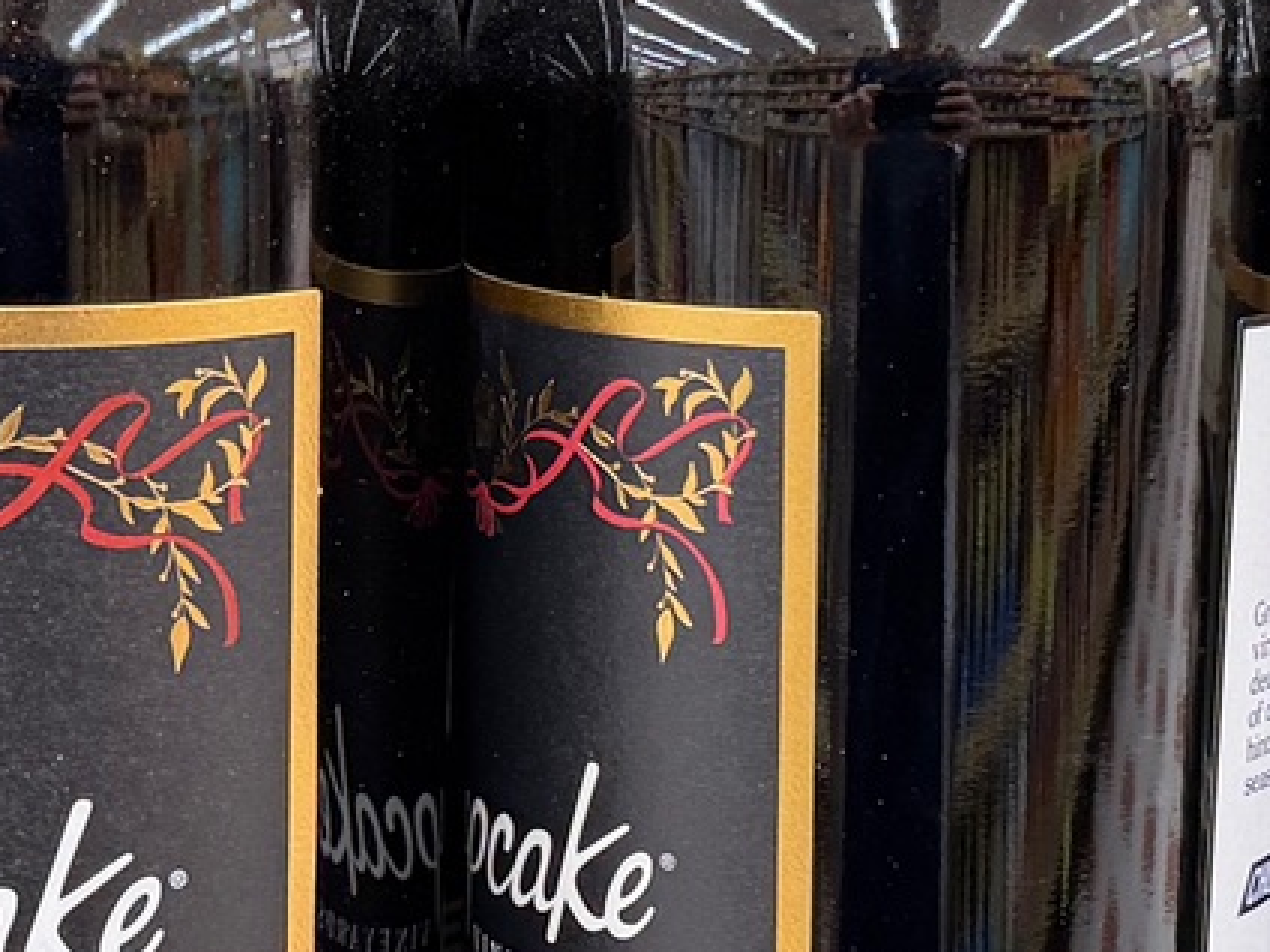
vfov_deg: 12.8
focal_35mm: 116
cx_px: 599
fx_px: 4256
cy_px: 422
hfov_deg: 17.0
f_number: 1.8
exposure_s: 1/77
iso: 200
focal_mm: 6.8
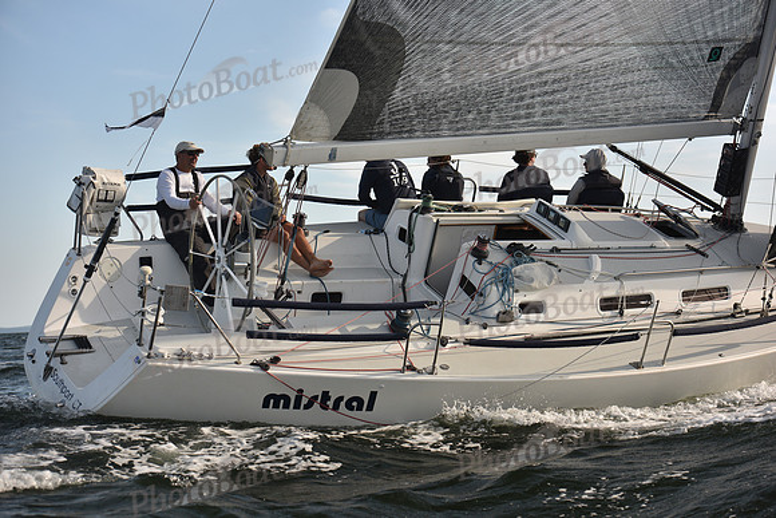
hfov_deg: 28.8
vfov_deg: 19.5
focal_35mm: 70
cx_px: 388
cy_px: 259
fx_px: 1509
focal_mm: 70
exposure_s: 1/800
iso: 250
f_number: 4.5
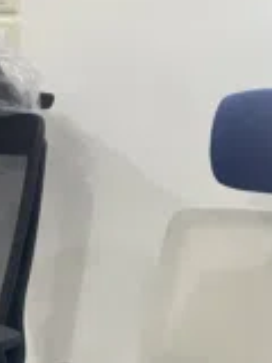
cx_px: 95
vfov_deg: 26.4
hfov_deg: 22.5
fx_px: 681
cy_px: 438
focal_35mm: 65
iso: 250
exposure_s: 1/60
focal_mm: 4.2
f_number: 1.6
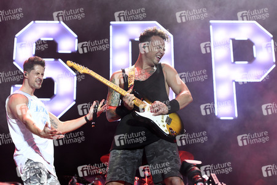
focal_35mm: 70
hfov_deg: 28.9
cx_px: 138
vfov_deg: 19.4
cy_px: 92
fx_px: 538
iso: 1600
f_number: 4
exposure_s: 1/400
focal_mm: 70
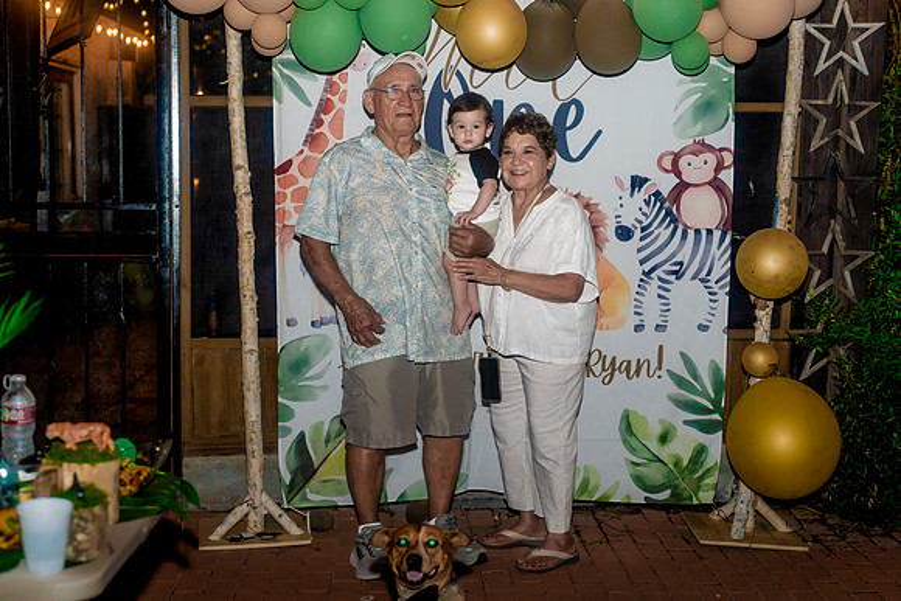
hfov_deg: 38.3
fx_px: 1297
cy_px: 302
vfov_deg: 26.1
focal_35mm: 52
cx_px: 480
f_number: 3.2
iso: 2000
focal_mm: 48
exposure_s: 1/200
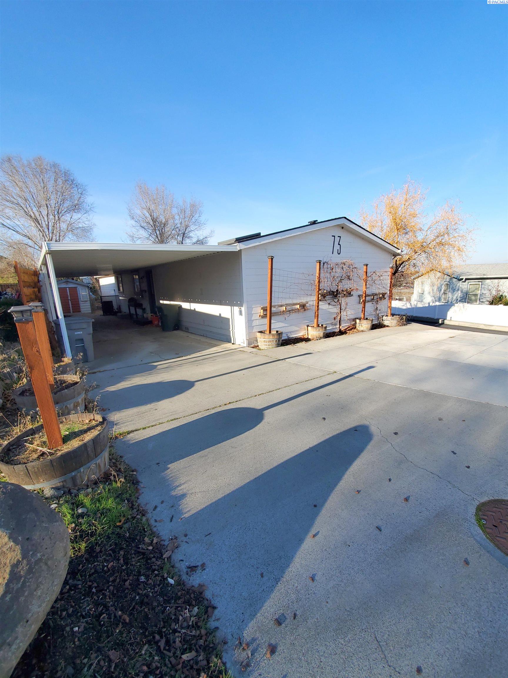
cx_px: 254
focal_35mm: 13
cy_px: 339
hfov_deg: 89.9
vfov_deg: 106.2
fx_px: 254
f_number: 2.2
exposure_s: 1/572
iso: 32
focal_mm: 1.8
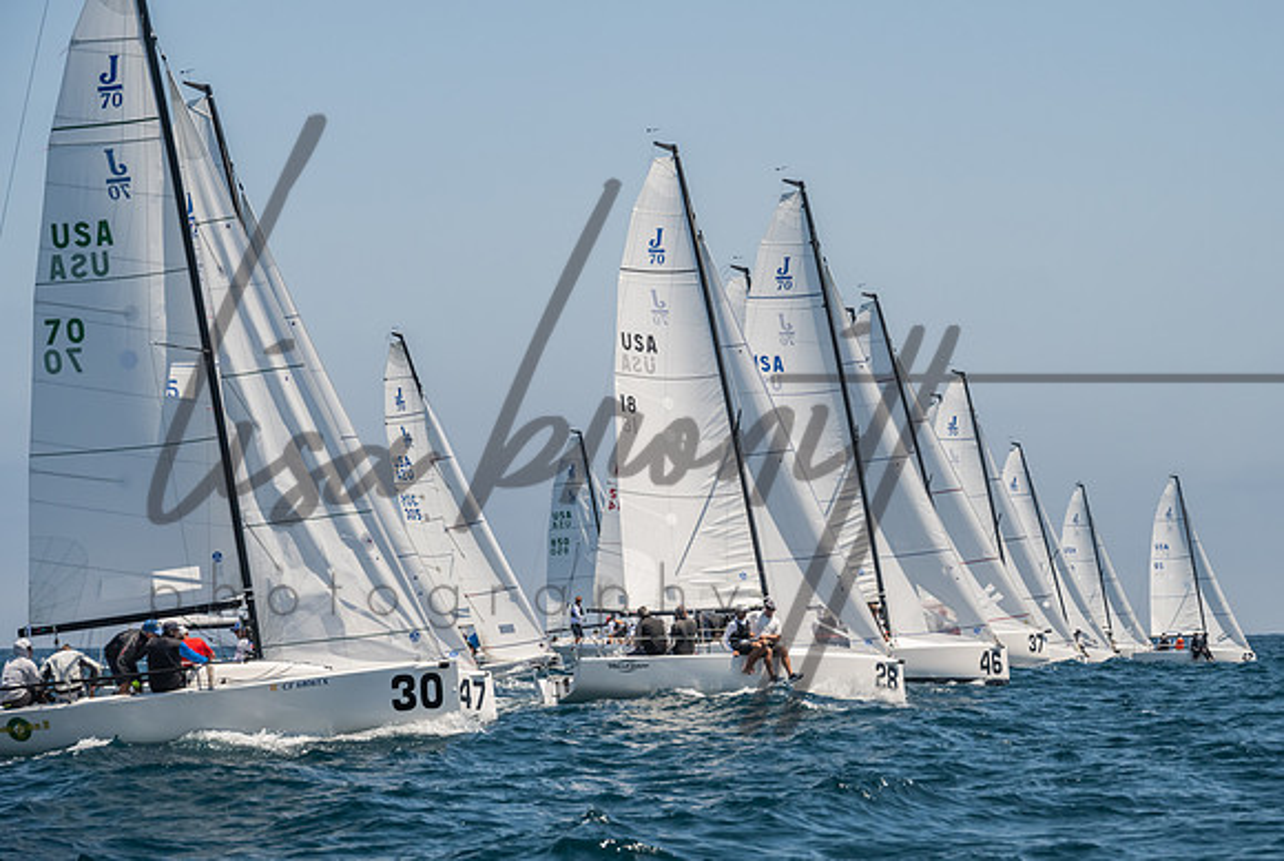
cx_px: 715
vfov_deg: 9.6
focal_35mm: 143
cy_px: 403
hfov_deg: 14.3
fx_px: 5106
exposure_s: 1/1000
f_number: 8
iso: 800
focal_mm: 125
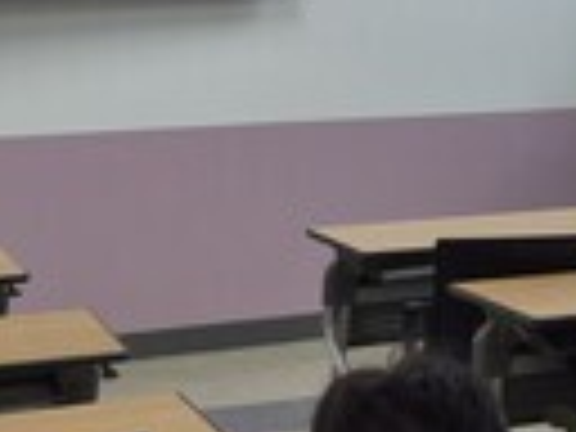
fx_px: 1797
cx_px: 549
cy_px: -14
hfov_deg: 17.8
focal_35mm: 108
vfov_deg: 13.5
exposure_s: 1/124
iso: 25
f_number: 1.8
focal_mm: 5.4
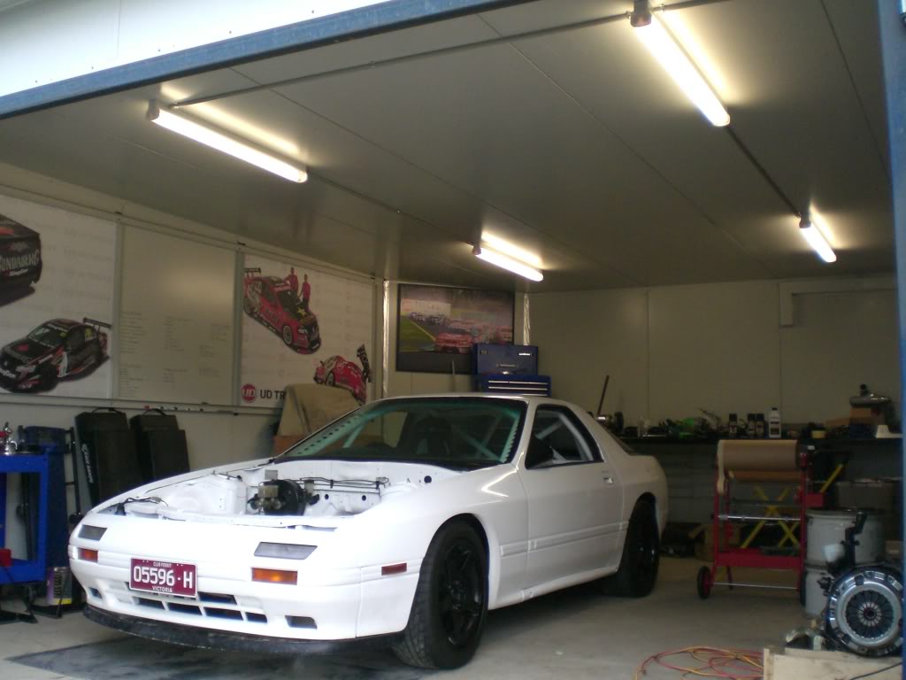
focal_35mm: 38
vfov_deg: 37.7
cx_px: 453
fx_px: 995
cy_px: 340
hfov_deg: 49.0
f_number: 3.1
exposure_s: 1/100
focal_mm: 6.3
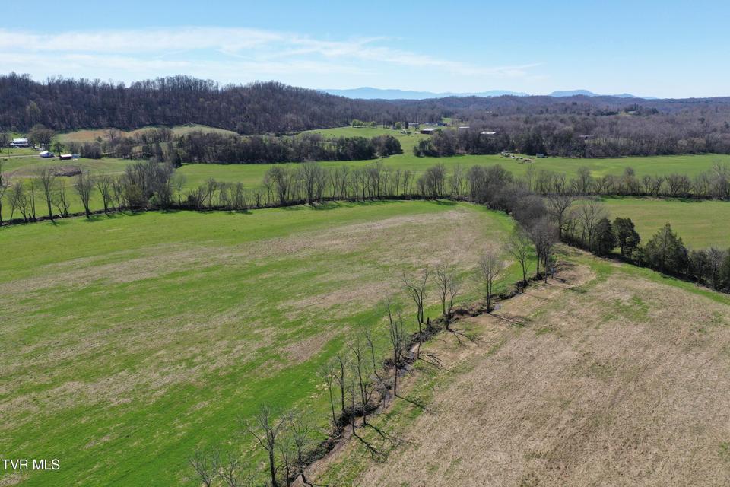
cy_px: 244
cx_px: 365
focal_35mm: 28
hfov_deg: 65.5
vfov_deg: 46.4
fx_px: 568
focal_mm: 10.26
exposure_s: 1/320
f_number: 5
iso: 100
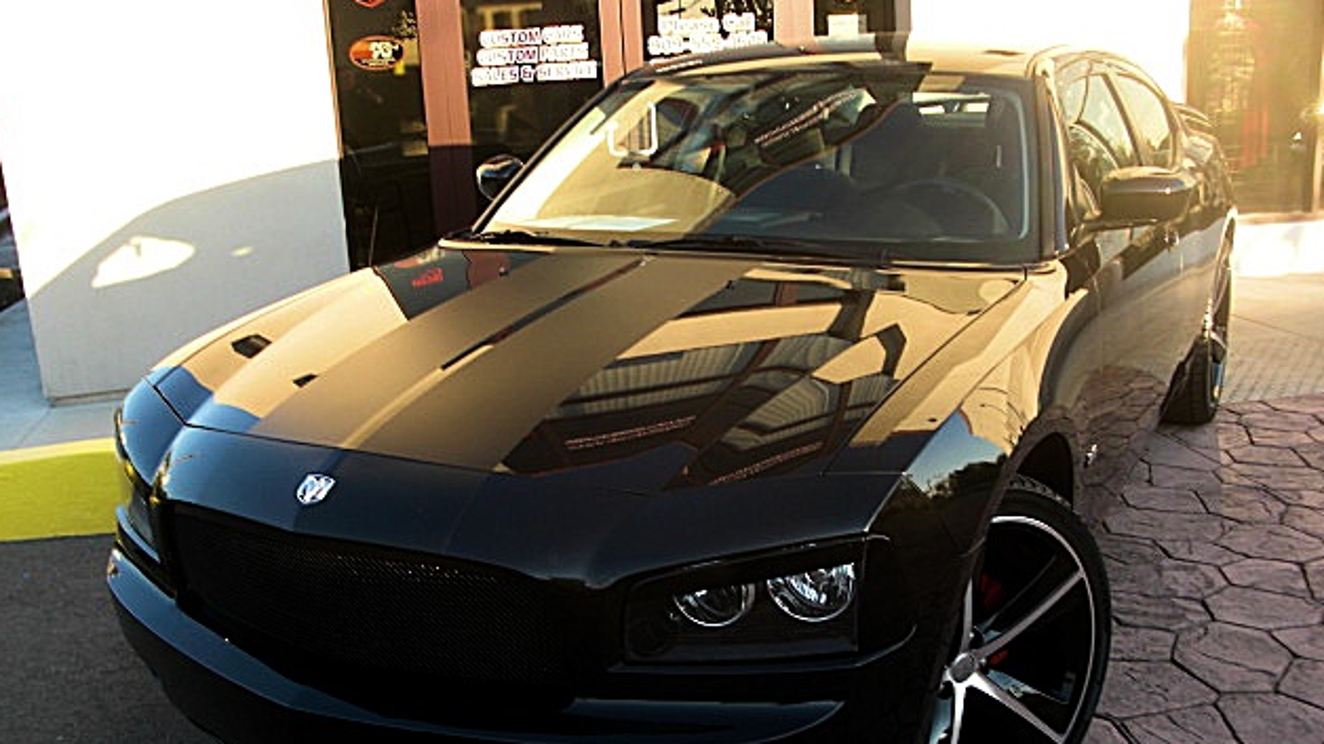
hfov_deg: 50.5
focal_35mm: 40
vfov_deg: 29.6
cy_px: 466
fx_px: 1404
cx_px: 664
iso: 50
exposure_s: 1/100
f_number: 2.8
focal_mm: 6.3
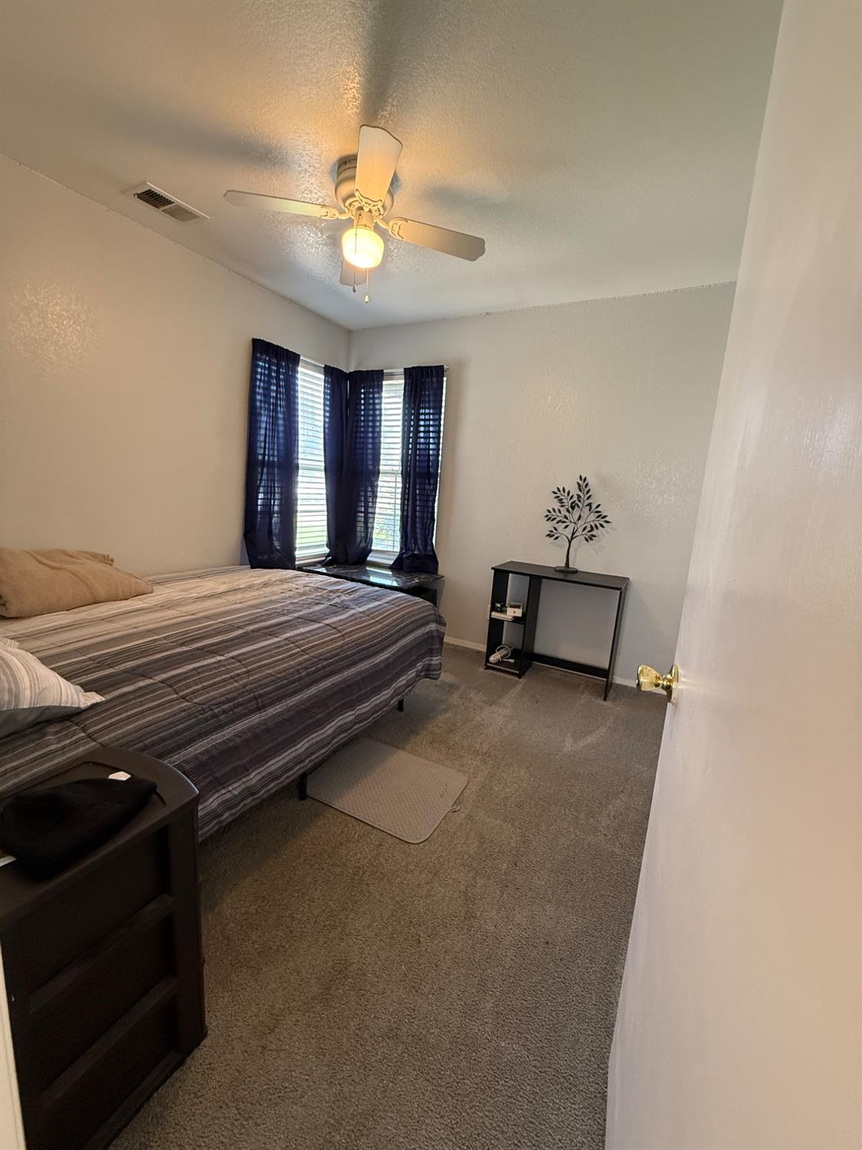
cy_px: 575
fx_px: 465
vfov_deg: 102.1
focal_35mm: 14
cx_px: 431
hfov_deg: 85.7
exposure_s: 1/60
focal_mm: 2.22
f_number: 2.2
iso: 320
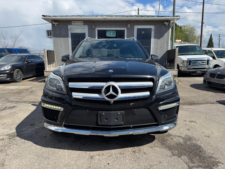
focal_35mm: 24
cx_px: 112
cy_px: 84
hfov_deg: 71.6
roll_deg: +0.8
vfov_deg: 56.8
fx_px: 156
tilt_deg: -10.5
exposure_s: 1/2105
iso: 80
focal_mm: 6.76
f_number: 1.78
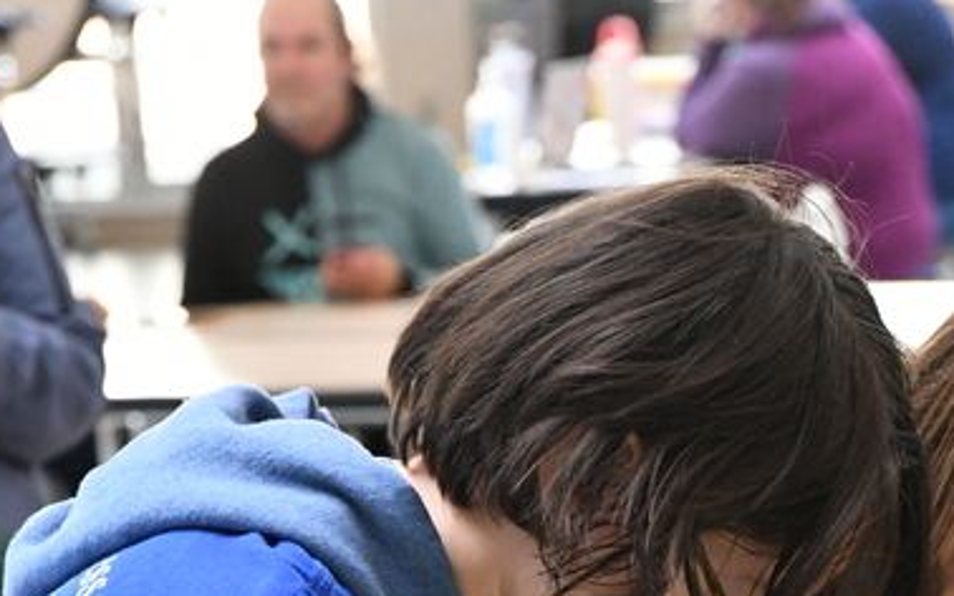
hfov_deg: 9.0
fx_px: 6030
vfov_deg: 5.6
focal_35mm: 232
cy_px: 1030
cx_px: 668
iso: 3200
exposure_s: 1/200
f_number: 4
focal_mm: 56
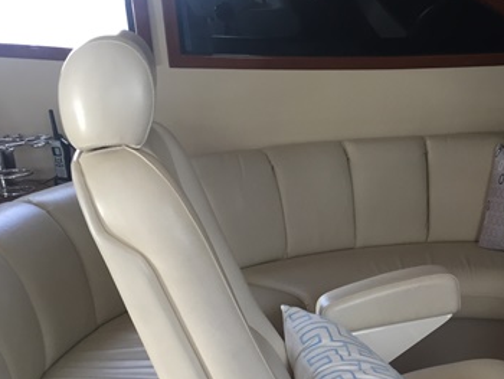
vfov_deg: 26.8
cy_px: 327
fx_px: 772
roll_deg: +2.1
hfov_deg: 35.4
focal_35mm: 53
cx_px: 376
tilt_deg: -20.4
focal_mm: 4.15
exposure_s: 1/30
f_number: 2.2
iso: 80
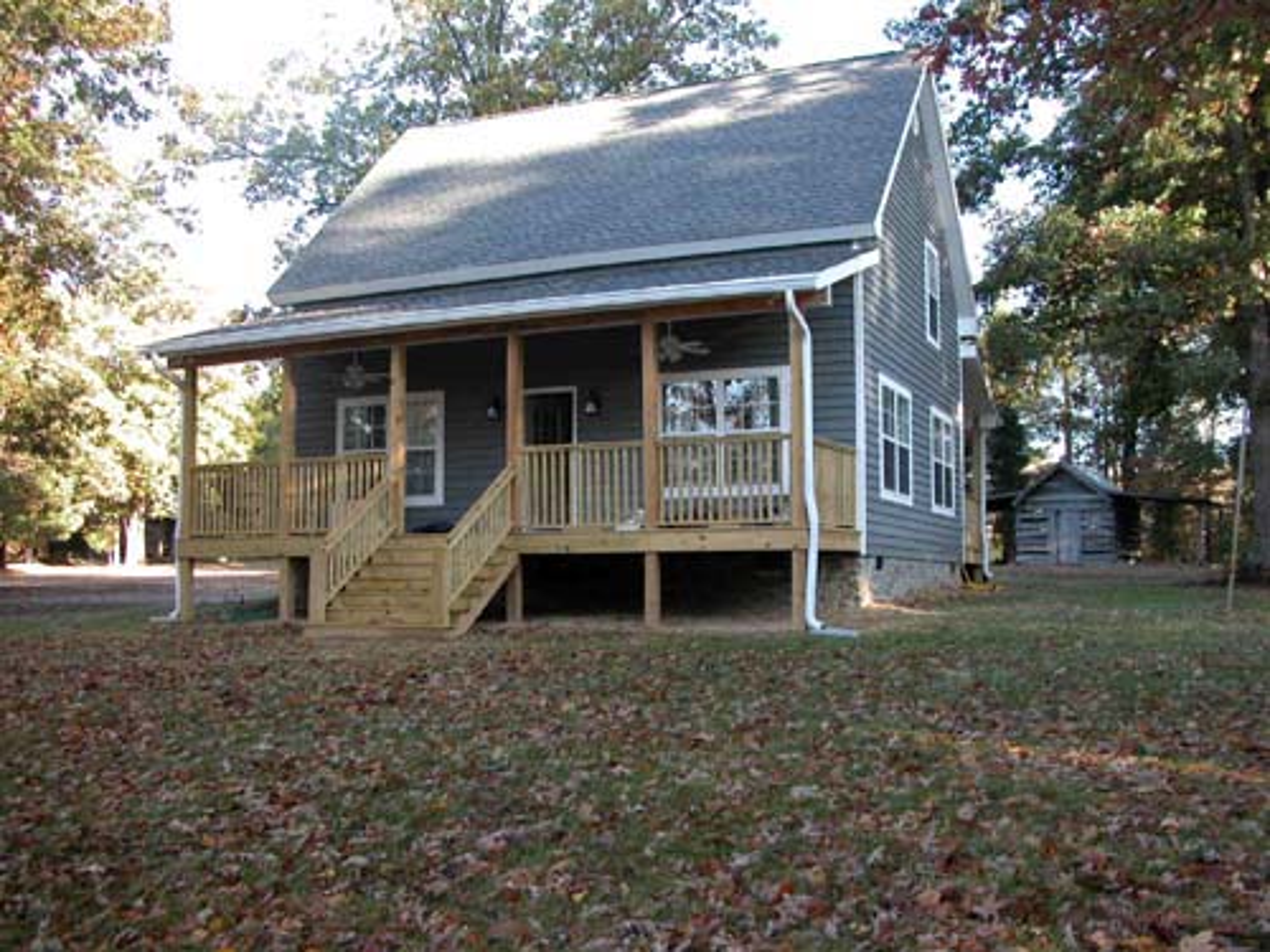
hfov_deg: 54.0
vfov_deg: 41.8
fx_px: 1247
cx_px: 635
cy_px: 476
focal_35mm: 34
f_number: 3.2
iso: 100
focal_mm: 8.9
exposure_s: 1/54.7
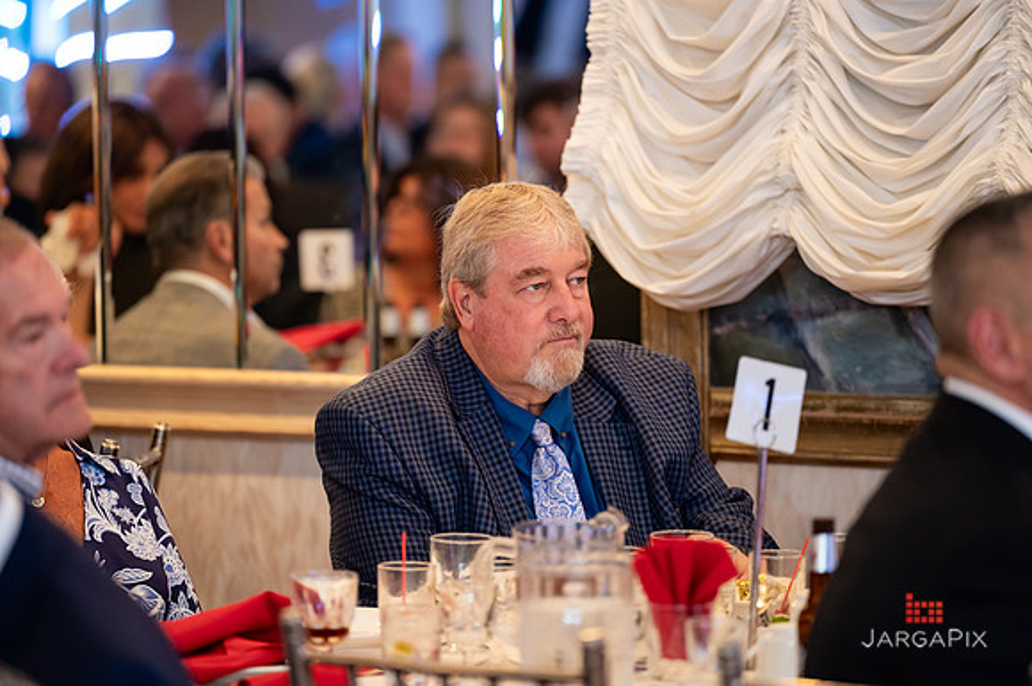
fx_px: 5935
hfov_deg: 9.9
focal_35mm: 207
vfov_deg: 6.6
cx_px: 516
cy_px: 343
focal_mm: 200
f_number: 3.2
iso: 1600
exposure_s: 1/125
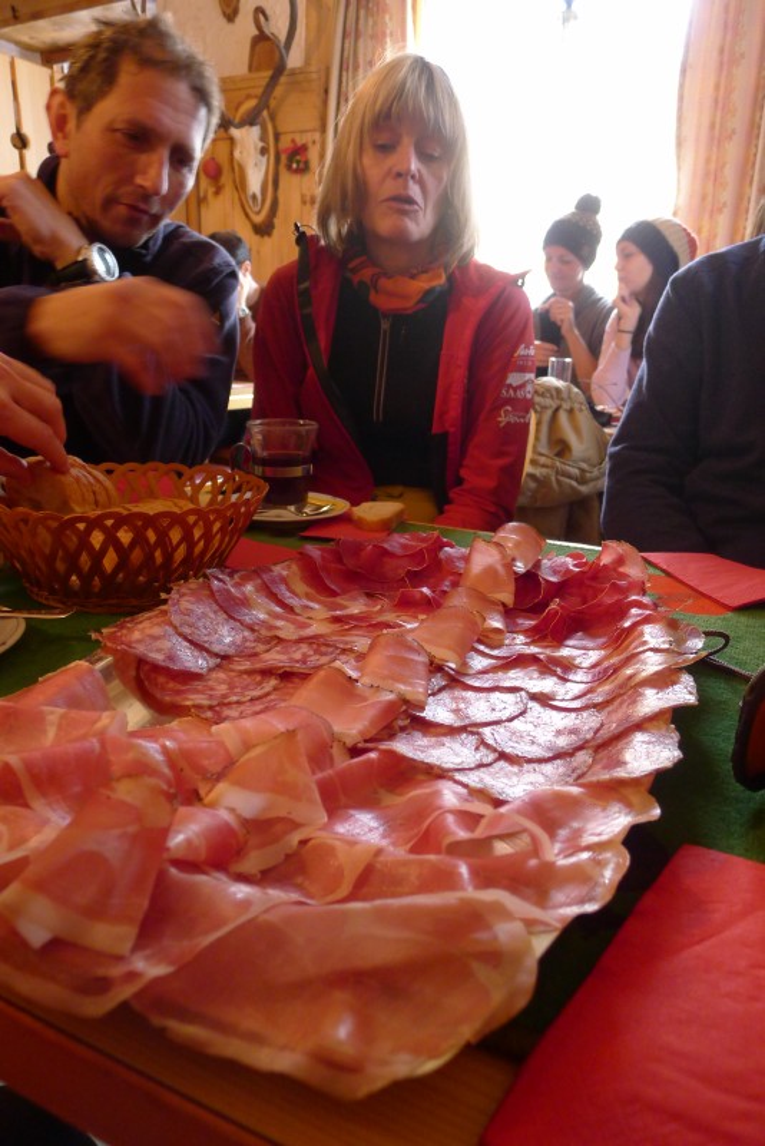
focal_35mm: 24
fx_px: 764
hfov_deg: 53.2
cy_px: 573
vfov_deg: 73.7
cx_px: 382
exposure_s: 1/25
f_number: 2
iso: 400
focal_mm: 5.1
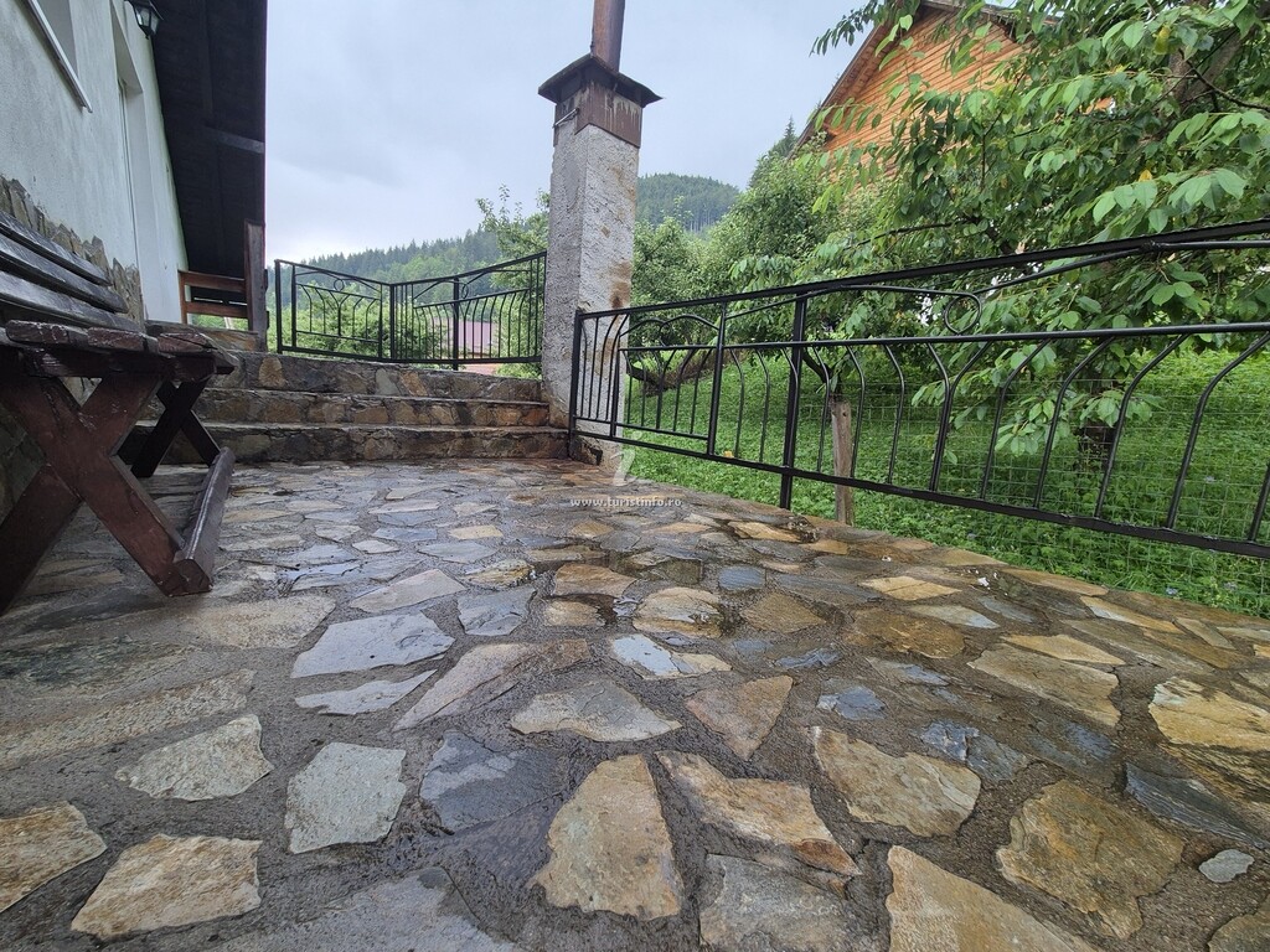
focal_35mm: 13
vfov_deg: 89.9
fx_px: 477
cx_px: 635
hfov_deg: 106.2
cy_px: 476
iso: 50
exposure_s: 1/100
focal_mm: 2.2
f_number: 2.2
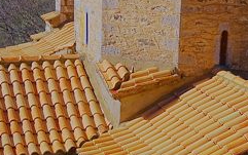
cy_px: 105
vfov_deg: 11.4
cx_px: 104
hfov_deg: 18.1
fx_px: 778
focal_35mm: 115
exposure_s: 1/1600
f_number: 9
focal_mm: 34
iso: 200
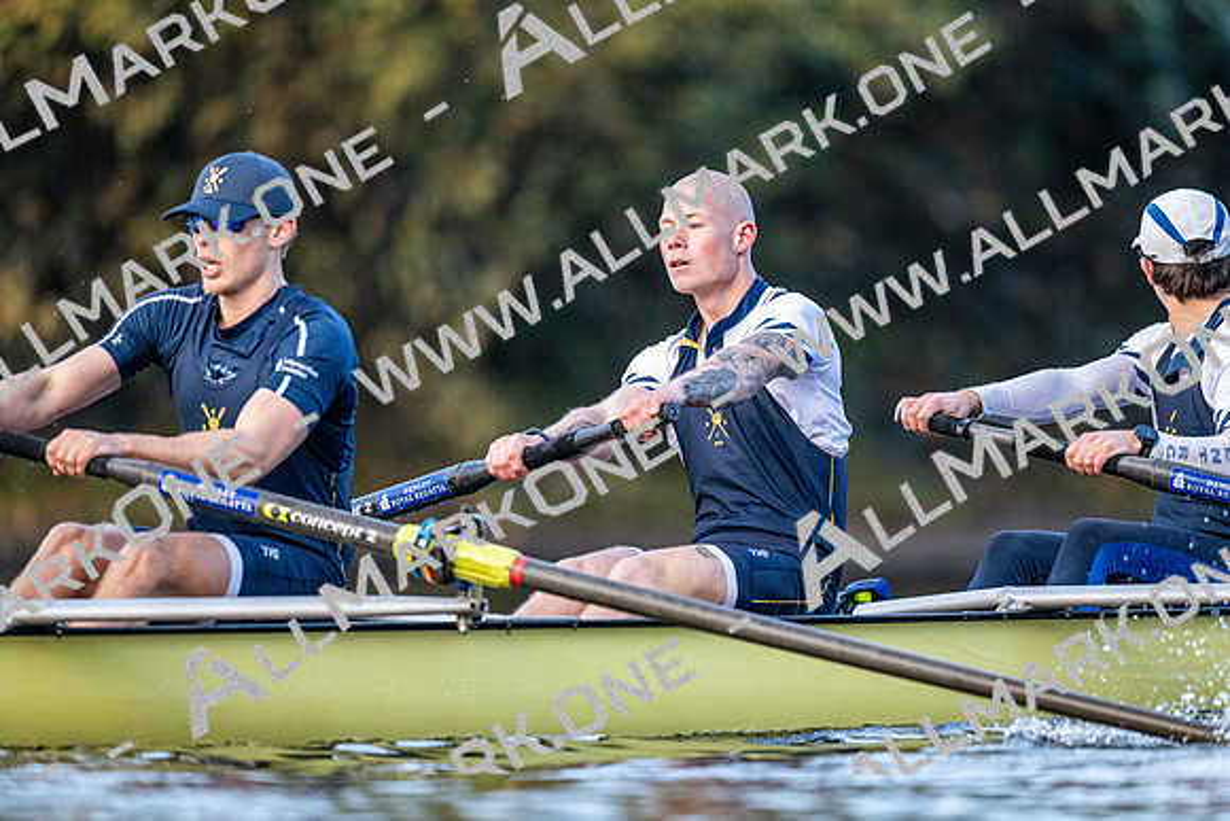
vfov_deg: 2.3
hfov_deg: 3.4
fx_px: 20504
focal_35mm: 600
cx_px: 615
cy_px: 410
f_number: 4
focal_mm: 600
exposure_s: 1/2500
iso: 4000
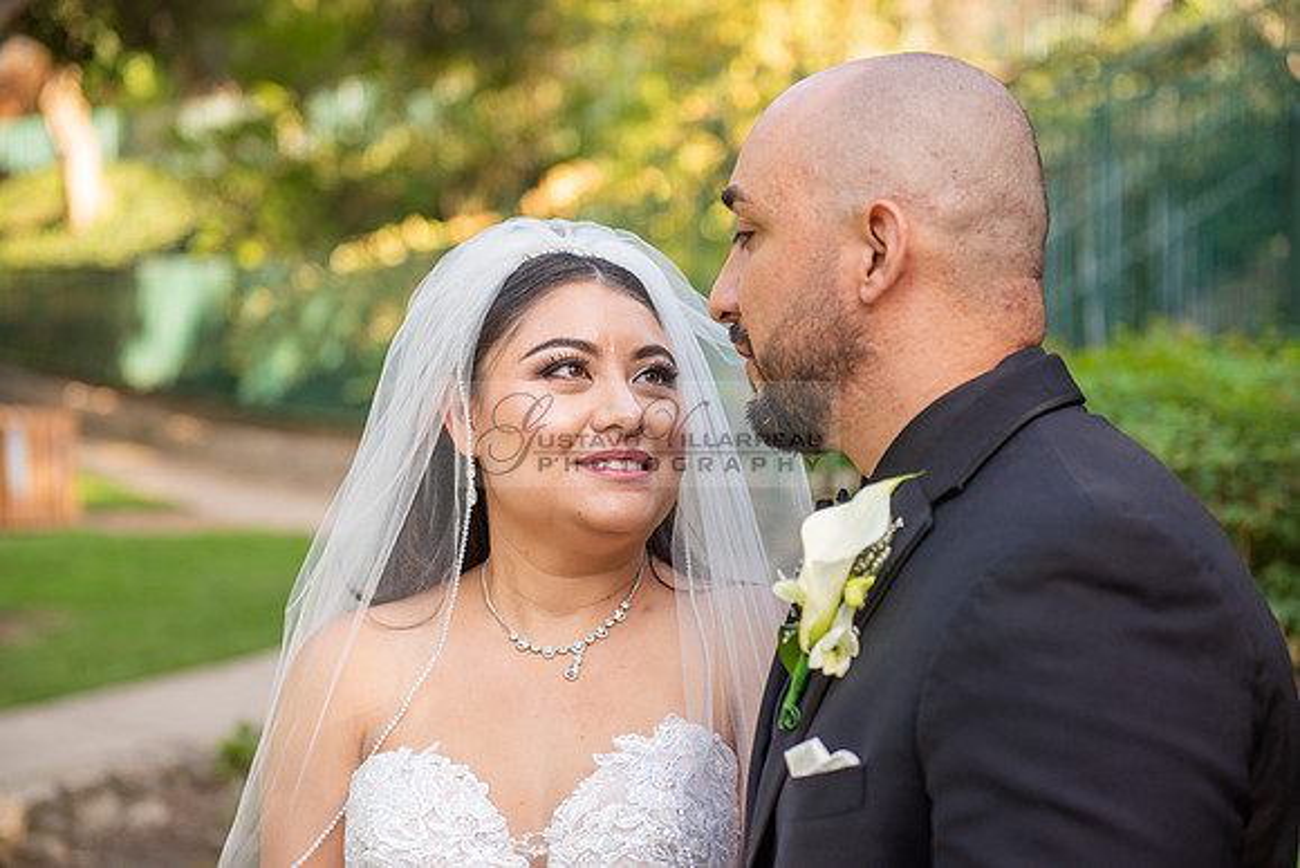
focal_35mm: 70
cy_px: 434
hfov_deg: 28.8
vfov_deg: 19.5
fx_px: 2528
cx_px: 650
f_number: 3.5
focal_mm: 70
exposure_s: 1/500
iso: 320
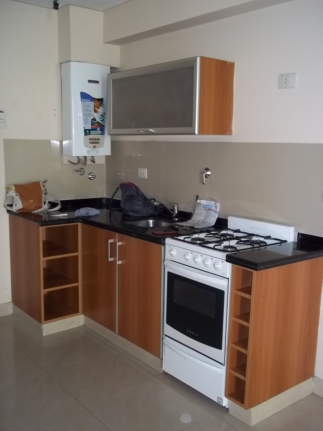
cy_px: 216
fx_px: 448
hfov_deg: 39.7
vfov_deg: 51.4
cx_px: 162
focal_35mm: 36
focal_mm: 6.5
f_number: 3.1
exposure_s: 1/30
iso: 160
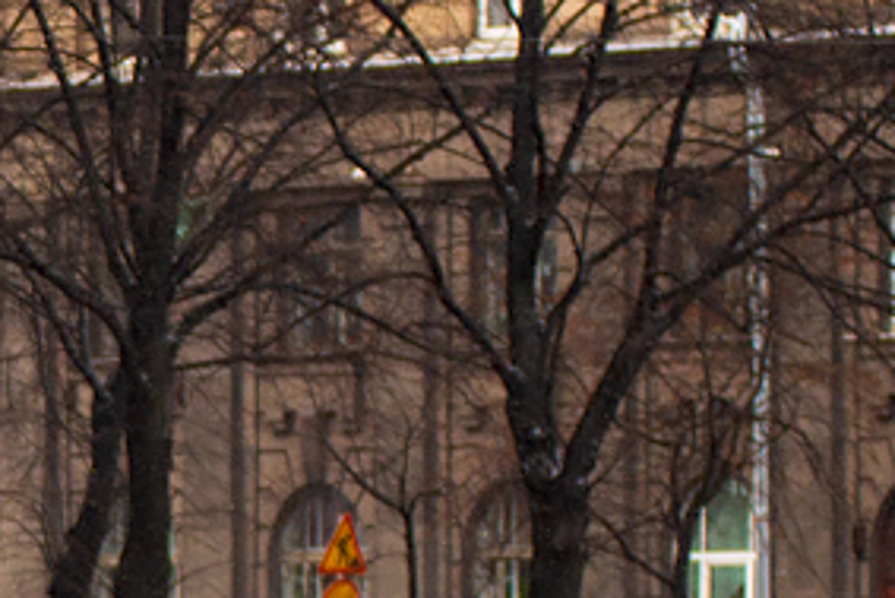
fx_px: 8432
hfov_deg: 5.9
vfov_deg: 4.1
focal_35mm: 339
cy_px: 452
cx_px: -876
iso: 400
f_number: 2.8
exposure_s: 1/320
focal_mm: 80
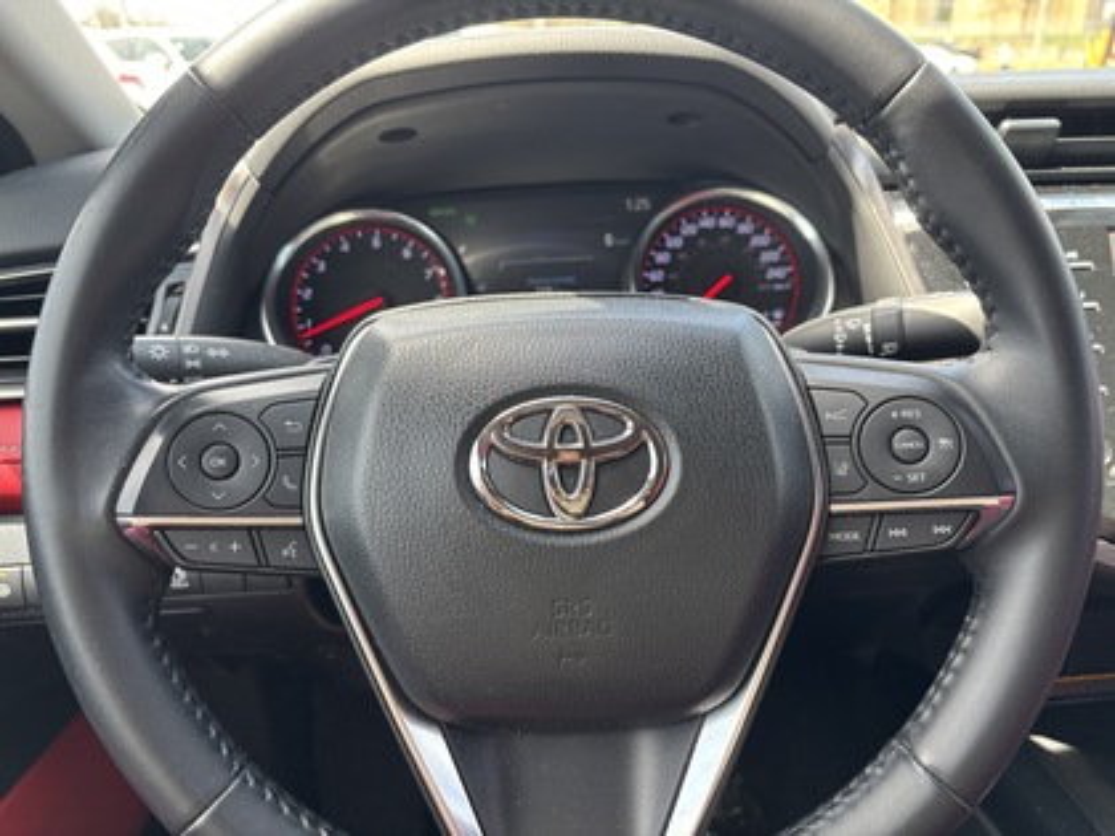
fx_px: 837
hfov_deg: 67.3
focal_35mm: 26
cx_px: 558
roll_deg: +1.6
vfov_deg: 53.1
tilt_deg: -24.1
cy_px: 418
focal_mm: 5.96
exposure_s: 1/100
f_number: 1.6
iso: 64
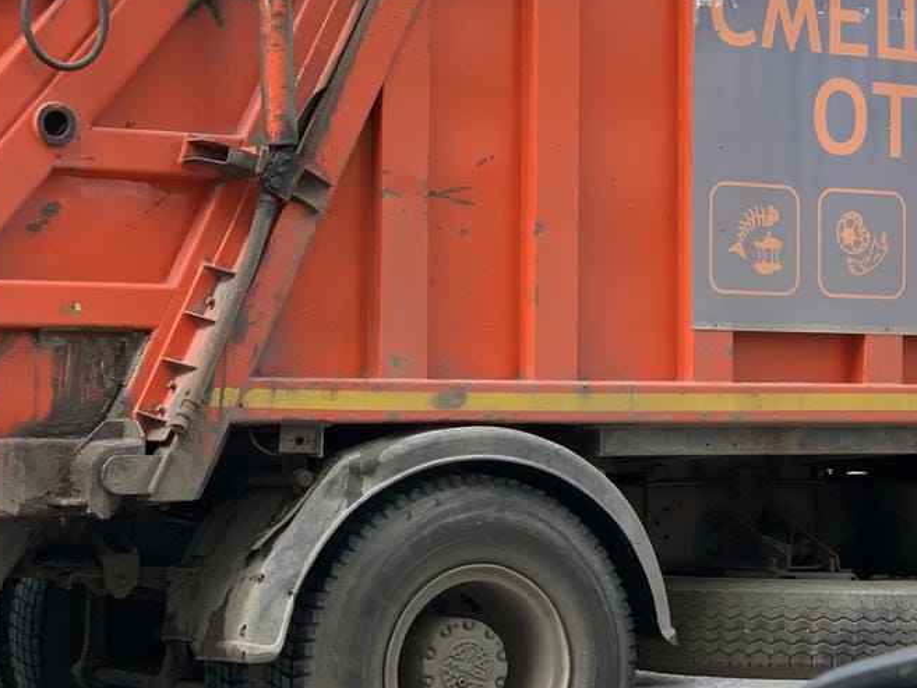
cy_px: 271
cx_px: 717
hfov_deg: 17.1
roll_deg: -1.0
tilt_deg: +1.8
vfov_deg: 13.0
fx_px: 3020
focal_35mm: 114
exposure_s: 1/173
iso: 16
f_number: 2.4
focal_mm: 6
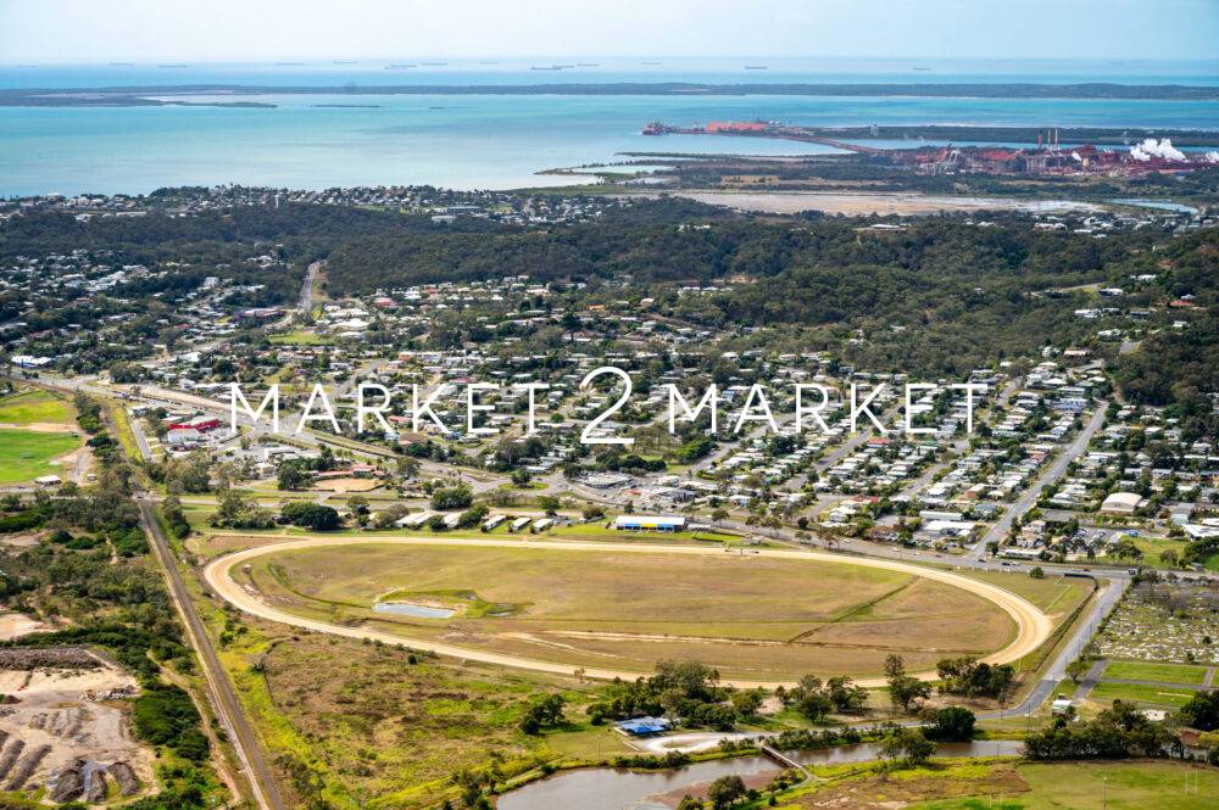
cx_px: 610
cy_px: 405
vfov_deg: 19.4
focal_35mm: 70
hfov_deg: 28.9
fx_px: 2368
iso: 200
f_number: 8
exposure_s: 1/500
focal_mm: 70
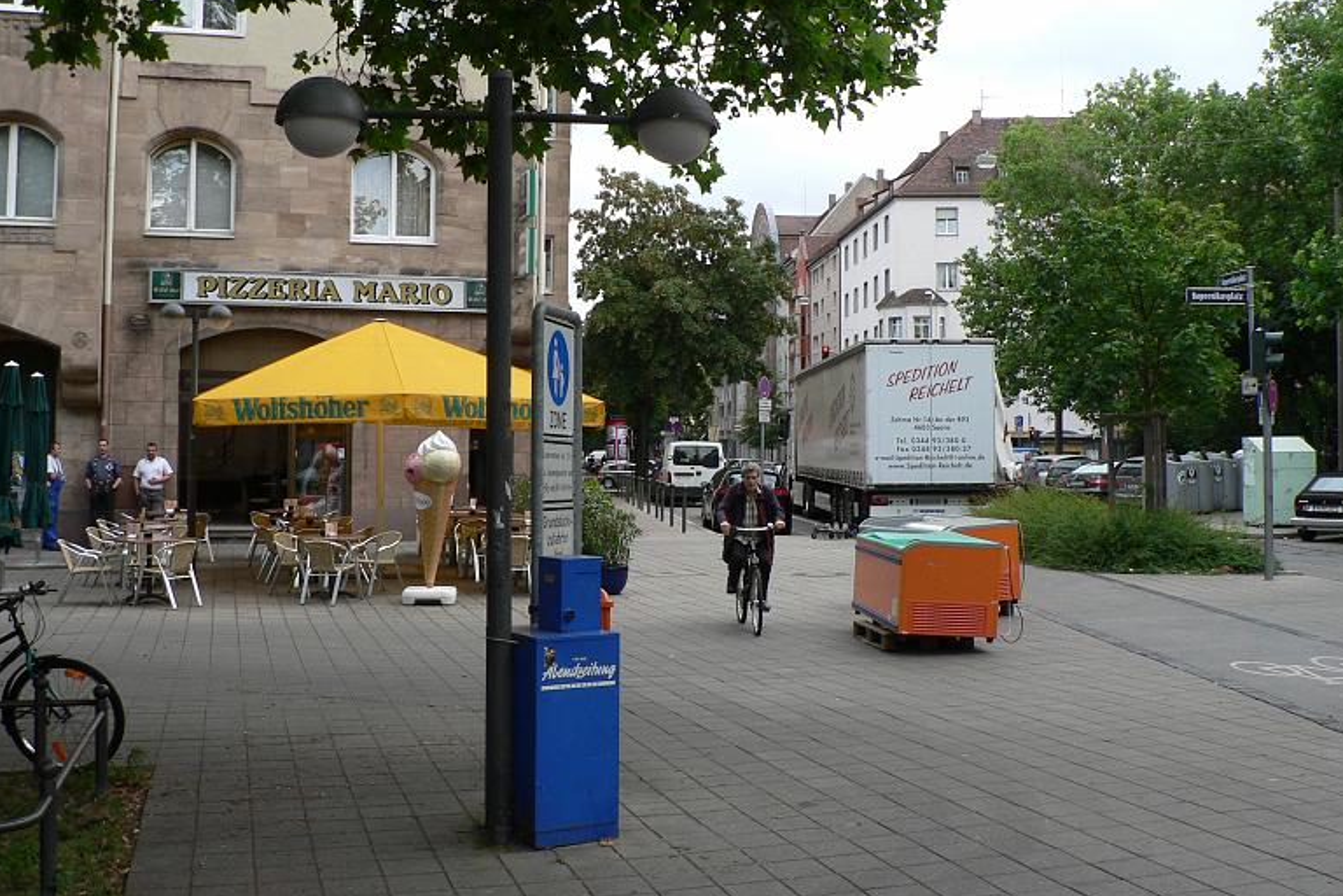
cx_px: 654
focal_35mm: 39
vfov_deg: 34.2
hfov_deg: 49.5
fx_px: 1455
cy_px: 390
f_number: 4
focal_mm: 6
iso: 80
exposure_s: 1/320
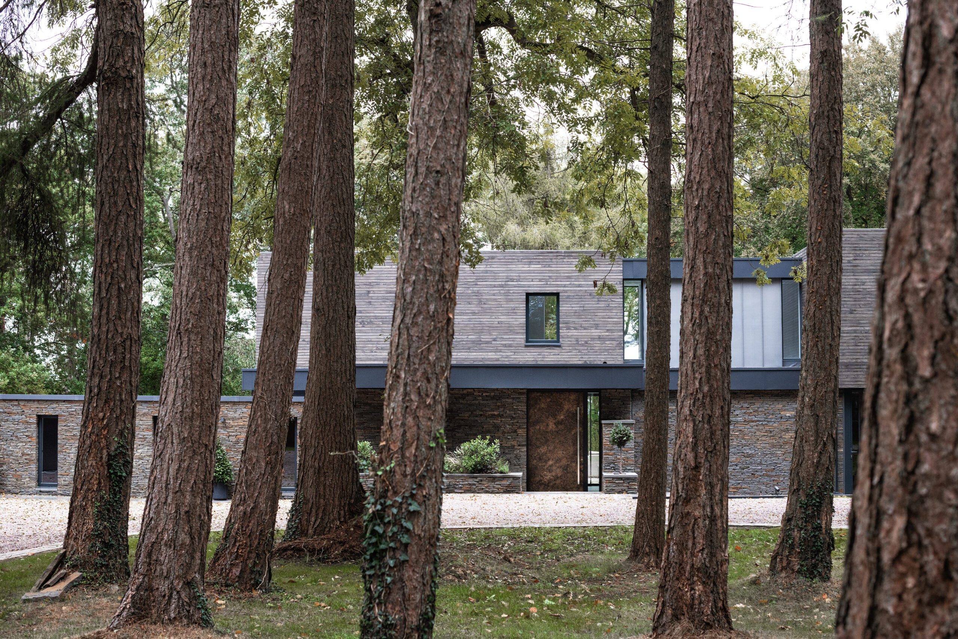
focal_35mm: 50
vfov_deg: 27.0
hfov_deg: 39.6
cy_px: 320
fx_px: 1331
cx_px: 479
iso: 400
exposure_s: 1/125
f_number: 6.3
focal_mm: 50
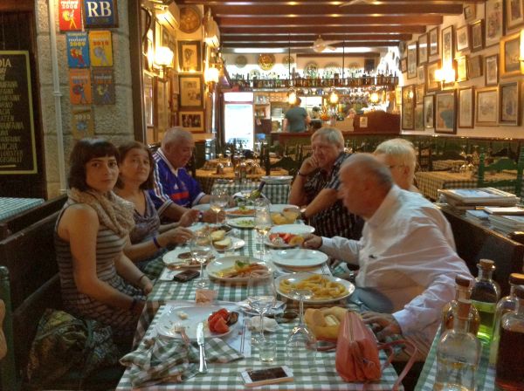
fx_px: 499
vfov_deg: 42.8
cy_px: 196
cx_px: 262
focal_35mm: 33
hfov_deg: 55.4
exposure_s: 1/15
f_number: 2.4
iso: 250
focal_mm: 3.3
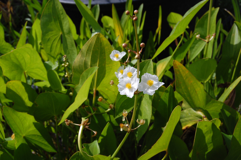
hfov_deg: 37.9
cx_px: 120
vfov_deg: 25.7
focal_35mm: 52
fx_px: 351
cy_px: 80
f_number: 10
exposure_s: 1/400
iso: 200
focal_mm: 35
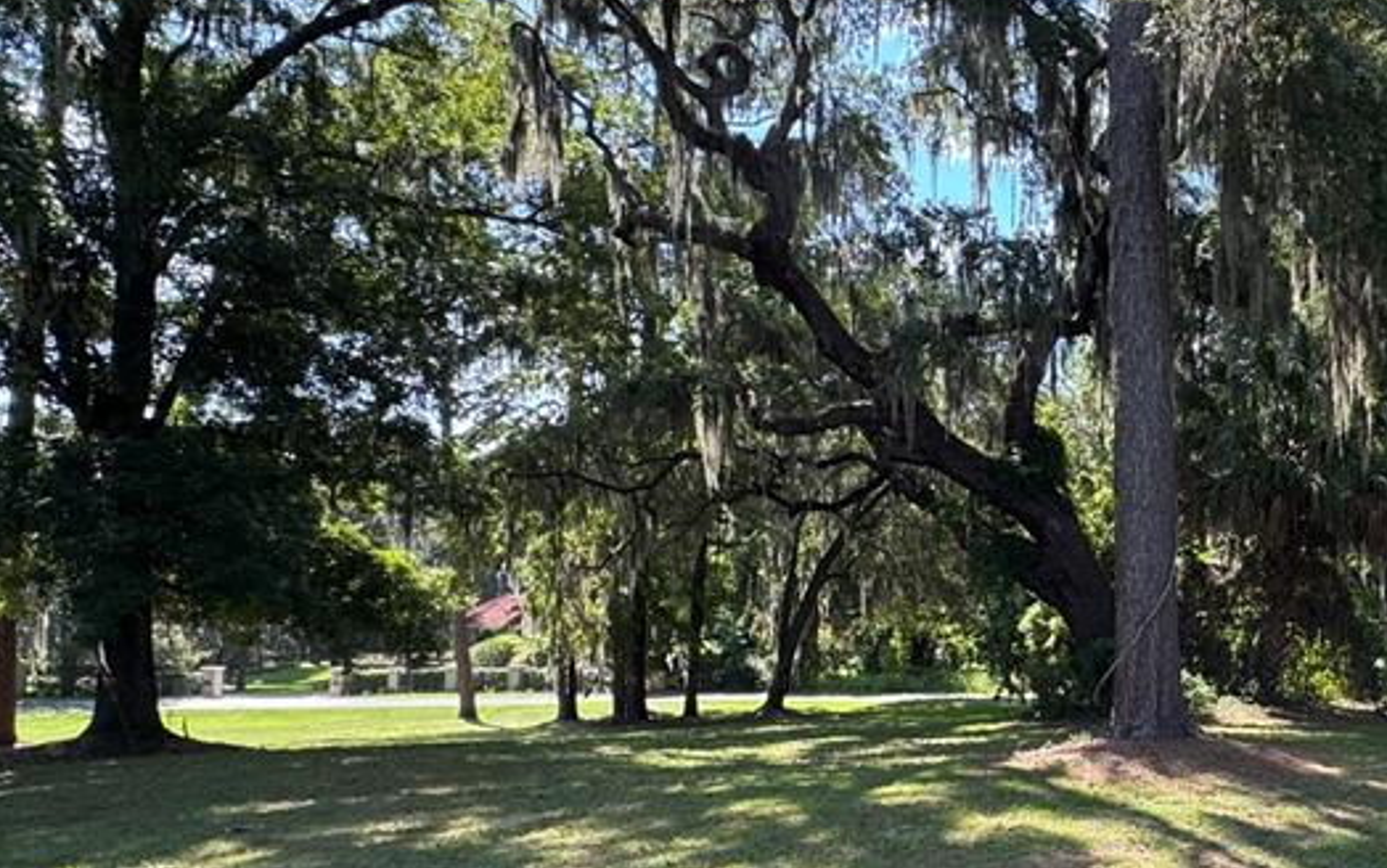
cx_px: 1220
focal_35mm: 29
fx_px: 1097
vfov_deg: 42.8
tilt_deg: +3.9
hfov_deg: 56.7
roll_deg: -1.3
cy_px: 553
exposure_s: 1/204
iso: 40
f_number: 2.2
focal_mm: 2.22
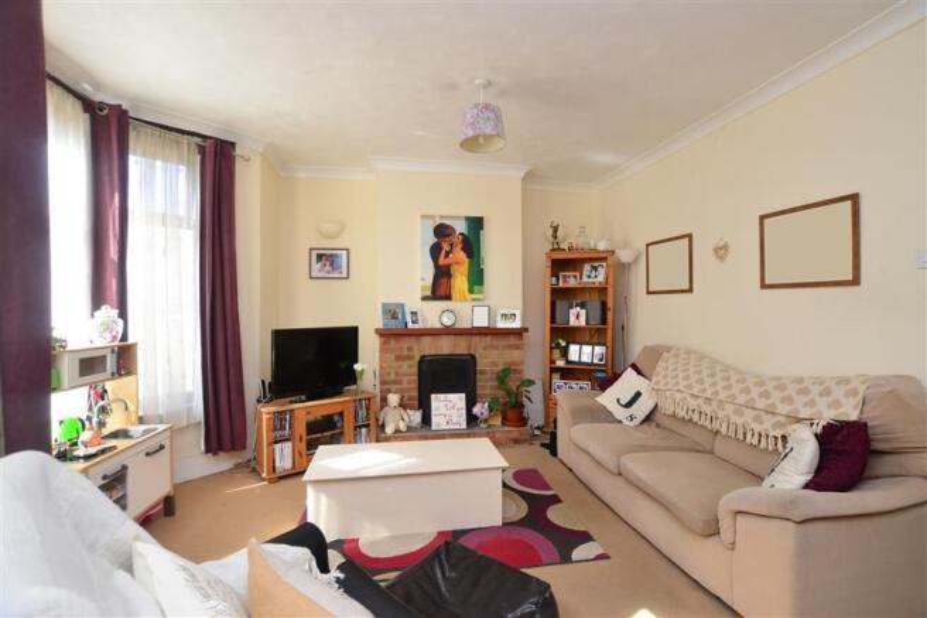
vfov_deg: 77.3
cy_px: 309
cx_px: 464
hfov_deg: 100.4
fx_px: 386
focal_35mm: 15
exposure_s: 1/40
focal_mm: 10
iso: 200
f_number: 5
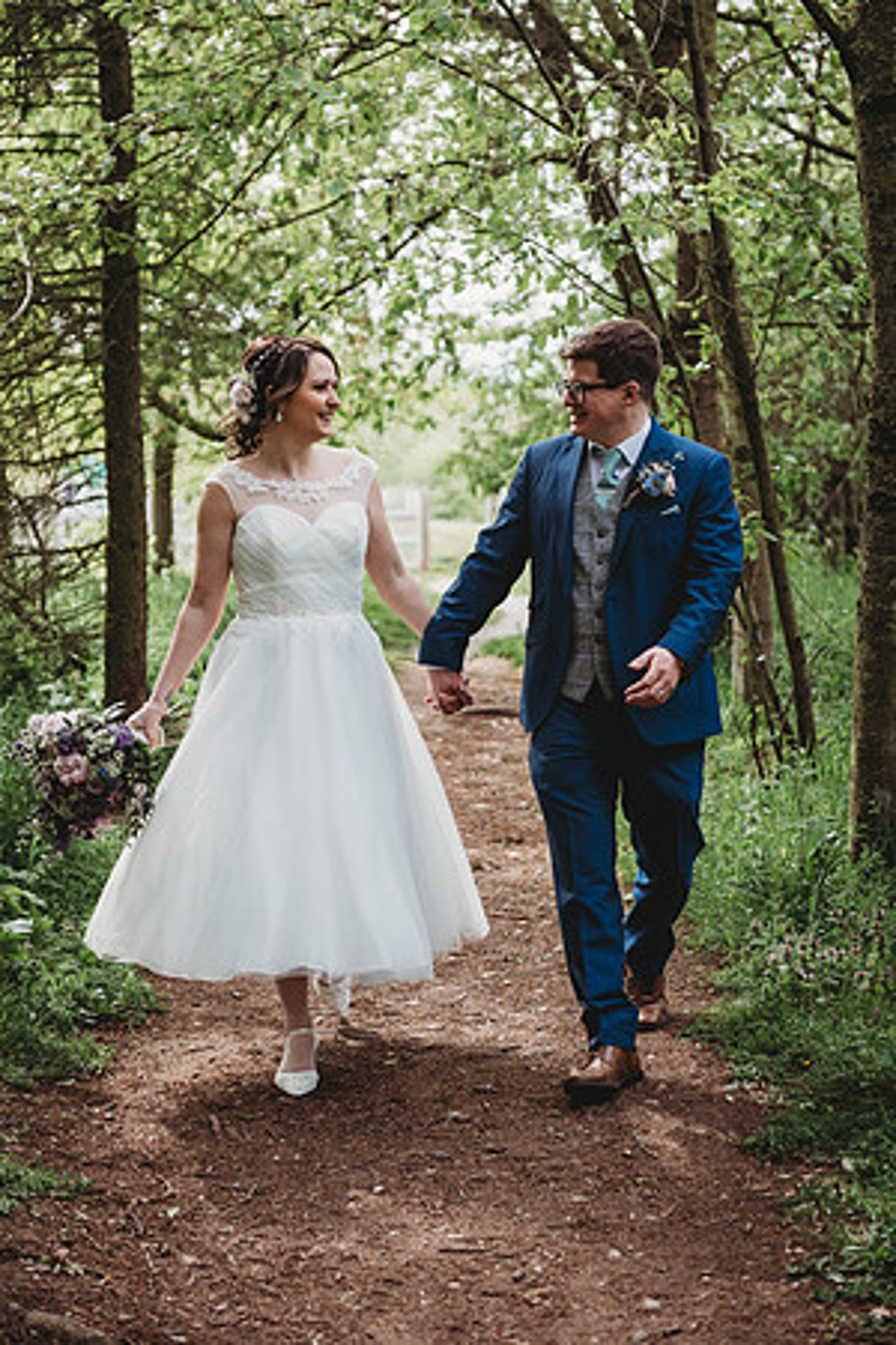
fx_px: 2613
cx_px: 448
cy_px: 672
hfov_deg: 19.5
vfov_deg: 28.8
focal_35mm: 70
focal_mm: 70
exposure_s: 1/320
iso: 200
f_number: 3.5
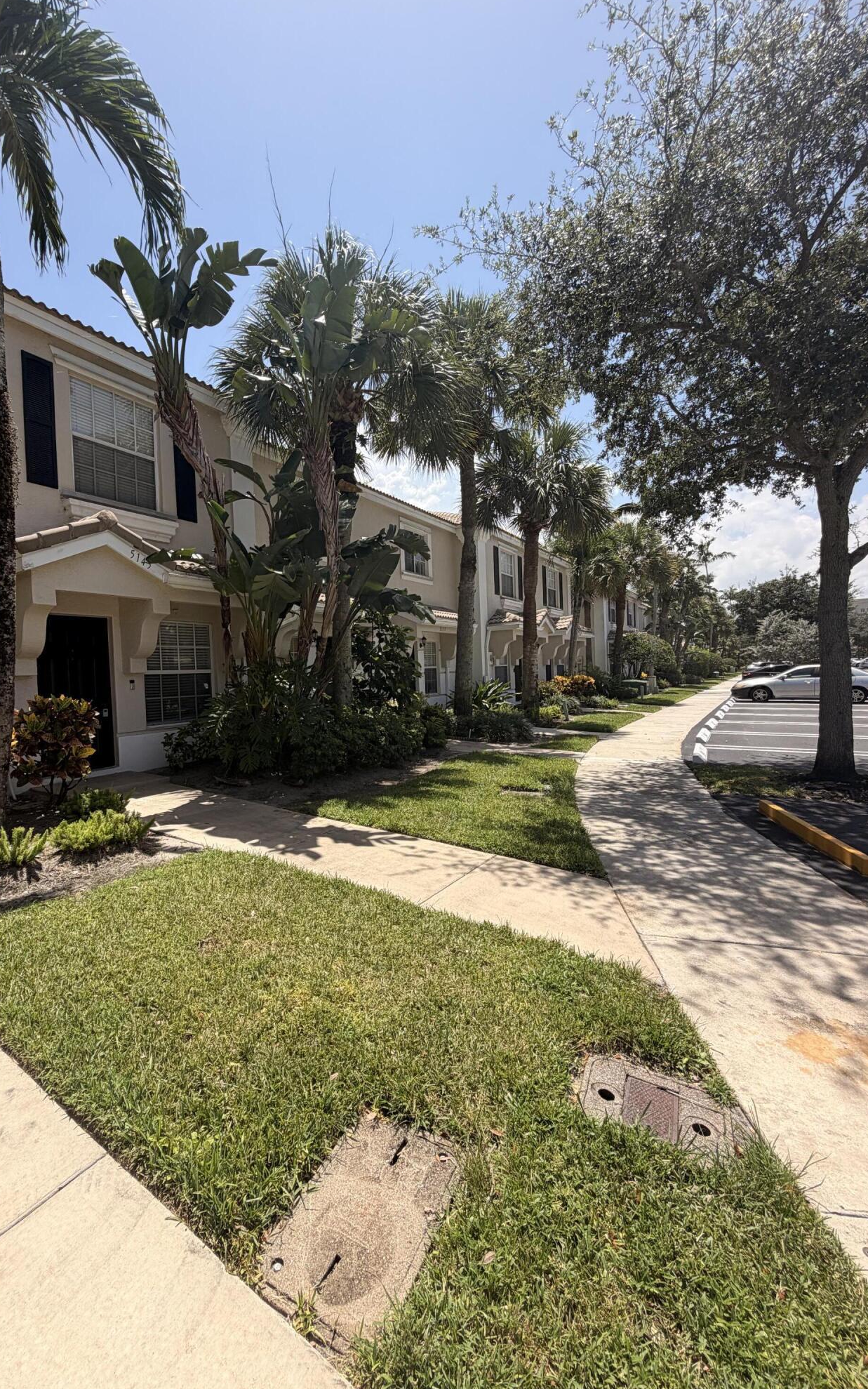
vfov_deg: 101.5
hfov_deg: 74.0
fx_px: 568
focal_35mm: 15
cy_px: 693
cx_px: 348
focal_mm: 2.22
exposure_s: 1/770
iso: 25
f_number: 2.2
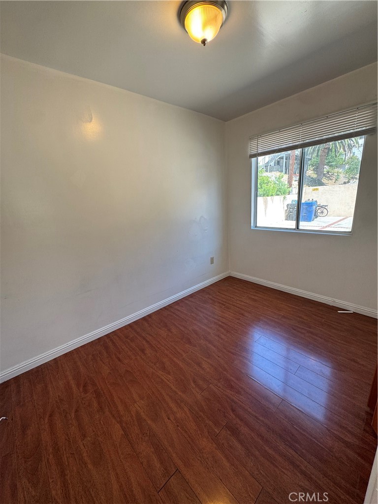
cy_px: 252
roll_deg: +3.2
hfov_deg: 85.7
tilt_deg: -15.3
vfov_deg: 102.1
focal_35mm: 14
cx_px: 189
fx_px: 204
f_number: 2.2
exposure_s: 1/120
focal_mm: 2.22
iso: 80
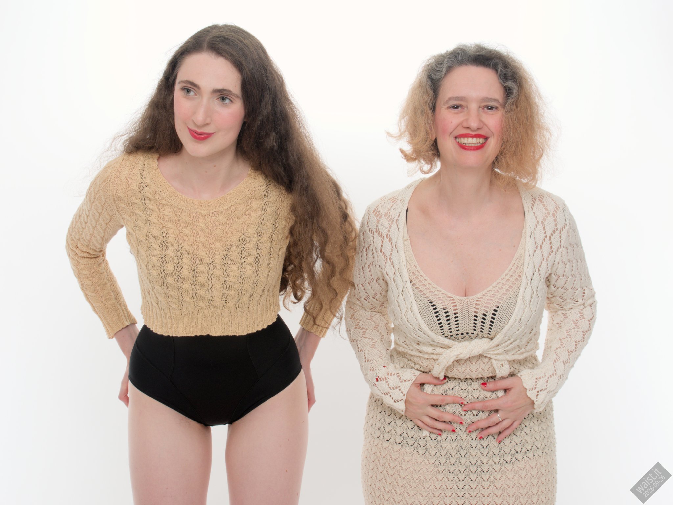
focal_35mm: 76
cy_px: 252
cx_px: 336
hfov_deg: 25.7
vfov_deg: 19.4
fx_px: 1478
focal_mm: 38
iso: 200
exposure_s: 1/100
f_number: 9
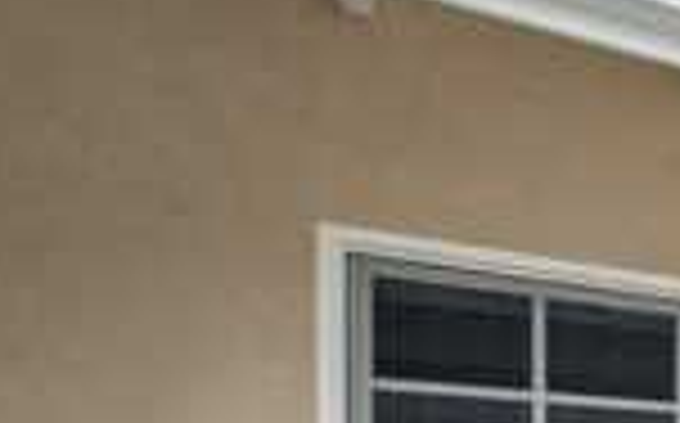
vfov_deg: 22.0
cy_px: 565
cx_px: 1378
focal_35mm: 52
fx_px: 963
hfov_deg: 19.1
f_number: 8
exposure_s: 1/160
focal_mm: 12
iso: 400
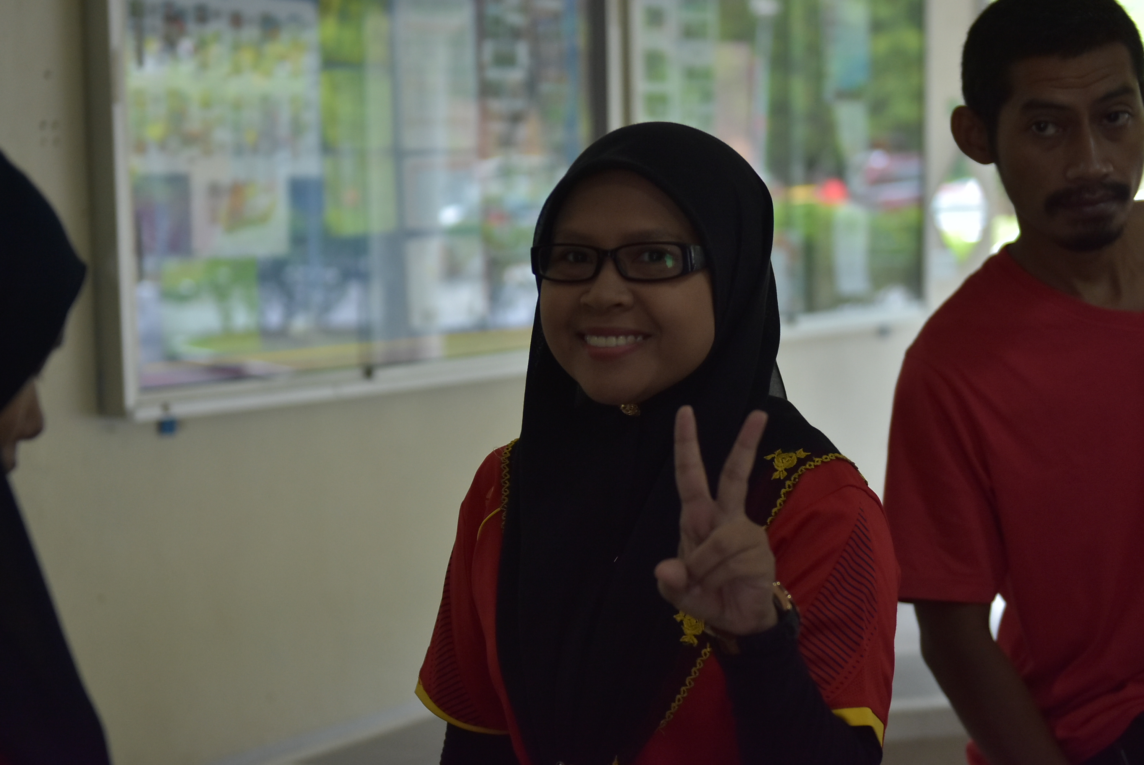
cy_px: 382
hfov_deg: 29.8
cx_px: 572
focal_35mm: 68
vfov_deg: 20.2
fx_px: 2147
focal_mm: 45
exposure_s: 1/200
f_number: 2.8
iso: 1000
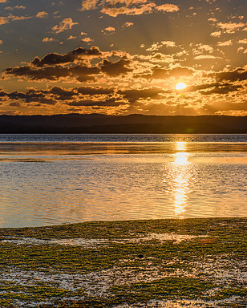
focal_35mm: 121
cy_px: 154
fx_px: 1104
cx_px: 191
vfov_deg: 15.9
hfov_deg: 12.7
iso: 100
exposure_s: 1/200
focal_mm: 85
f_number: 8
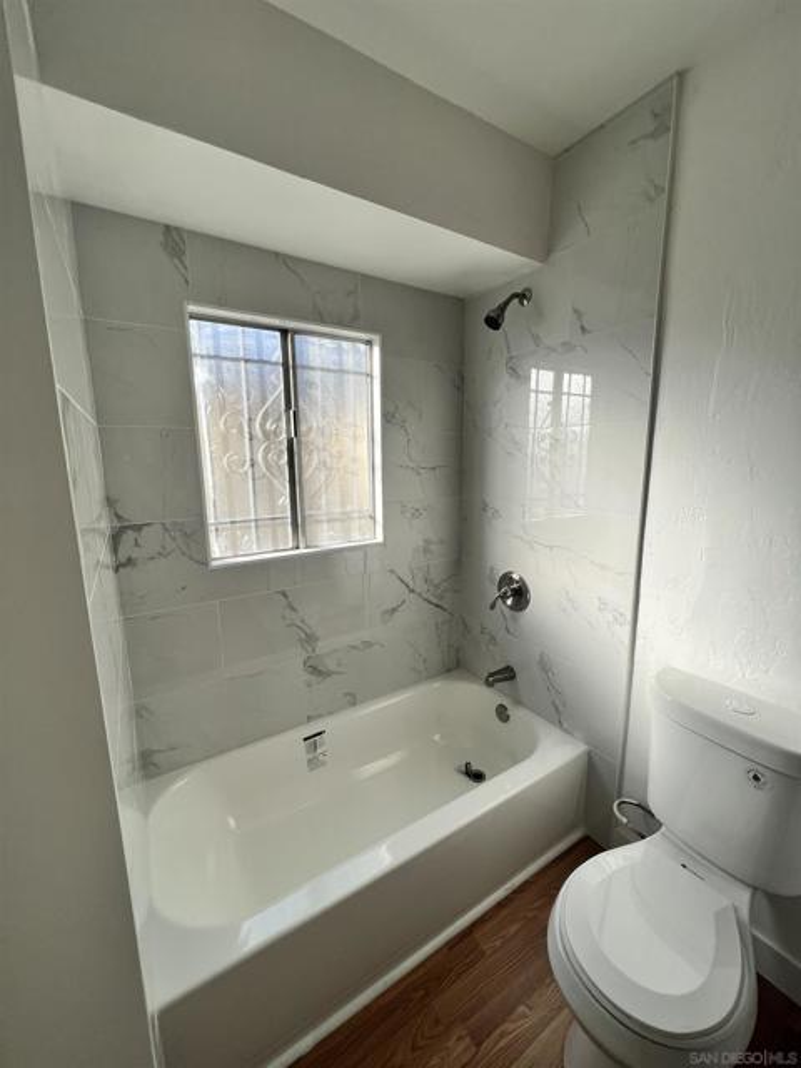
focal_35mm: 13
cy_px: 534
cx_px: 400
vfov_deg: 106.2
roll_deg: +1.2
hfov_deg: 89.9
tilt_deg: -9.0
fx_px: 401
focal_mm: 1.57
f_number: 1.8
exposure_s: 1/377
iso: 32
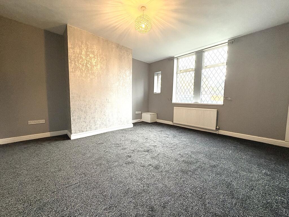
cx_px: 144
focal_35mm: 14
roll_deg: -1.2
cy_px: 108
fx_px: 117
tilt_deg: -3.9
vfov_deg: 85.7
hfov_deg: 102.1
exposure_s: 1/100
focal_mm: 2.22
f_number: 2.2
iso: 400
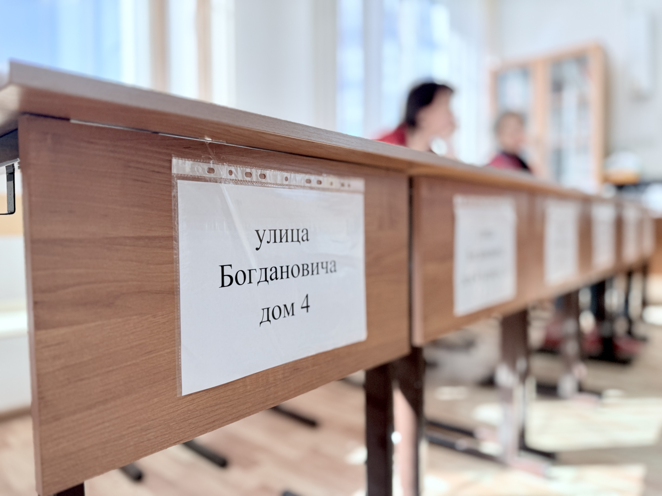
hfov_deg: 71.6
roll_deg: +0.6
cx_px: 331
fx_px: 459
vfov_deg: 56.8
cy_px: 248
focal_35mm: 24
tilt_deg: -2.5
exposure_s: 1/412
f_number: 1.78
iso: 100
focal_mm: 6.76
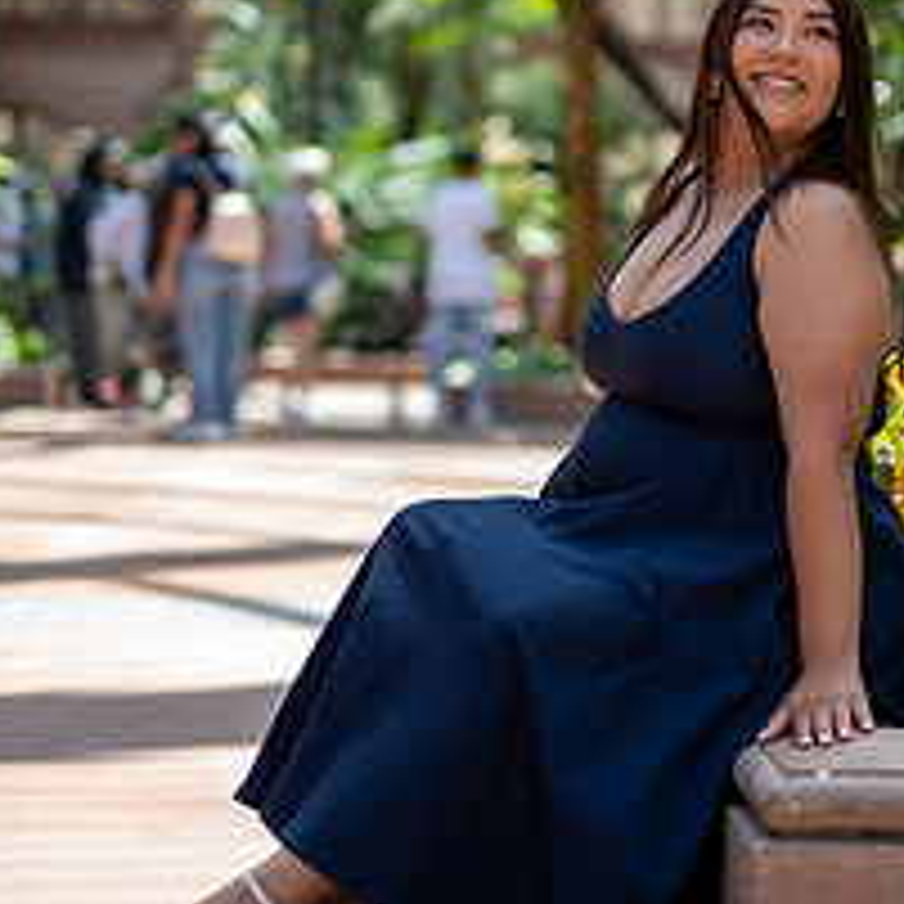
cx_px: 580
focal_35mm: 95
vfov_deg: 18.2
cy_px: 265
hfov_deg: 18.3
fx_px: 2807
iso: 200
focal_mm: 50
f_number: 1.6
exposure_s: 1/1000
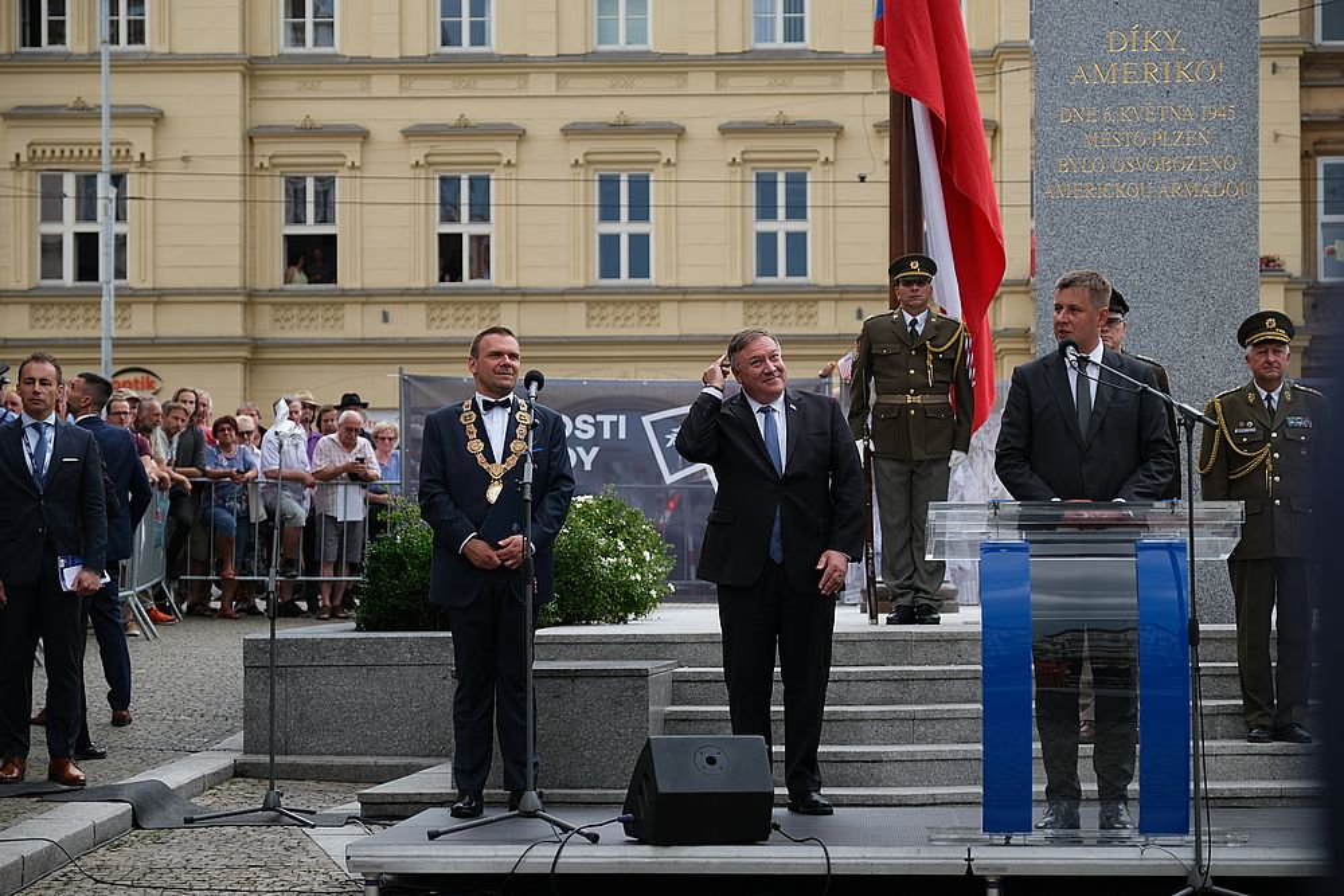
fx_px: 3099
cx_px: 672
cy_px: 448
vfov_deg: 16.5
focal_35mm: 83
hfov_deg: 24.5
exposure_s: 1/500
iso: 200
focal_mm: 55
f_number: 2.8
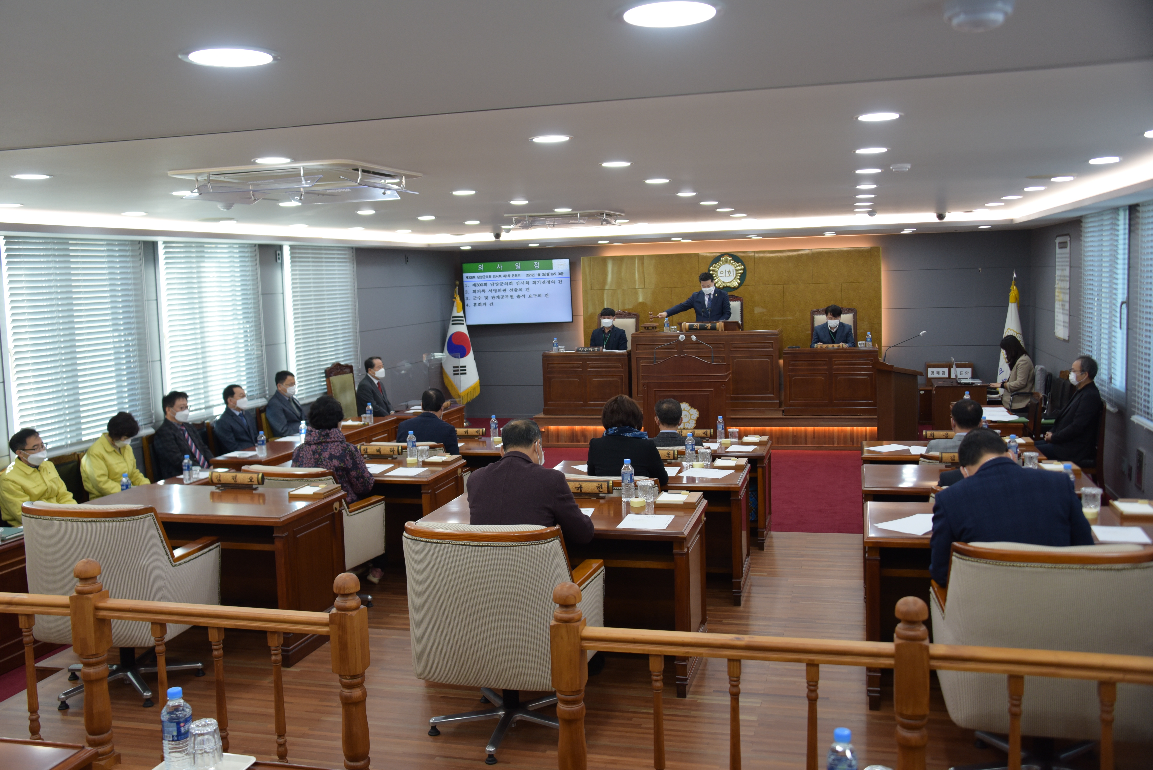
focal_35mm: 32
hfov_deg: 58.7
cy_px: 385
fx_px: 1025
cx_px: 576
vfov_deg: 41.1
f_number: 4.5
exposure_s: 1/200
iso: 800
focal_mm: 32
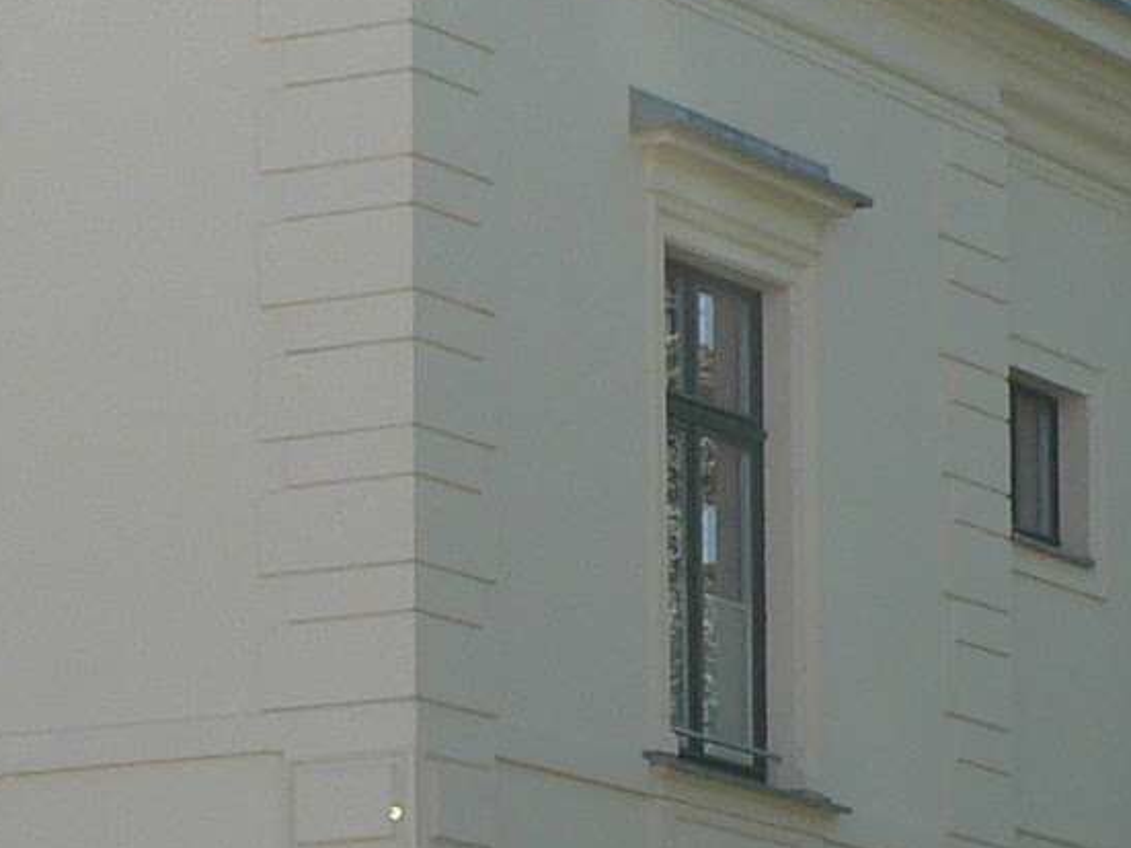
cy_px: 889
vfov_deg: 6.2
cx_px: 117
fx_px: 7742
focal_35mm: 237
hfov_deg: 8.3
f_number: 4
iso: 80
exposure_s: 1/320
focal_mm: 8.4
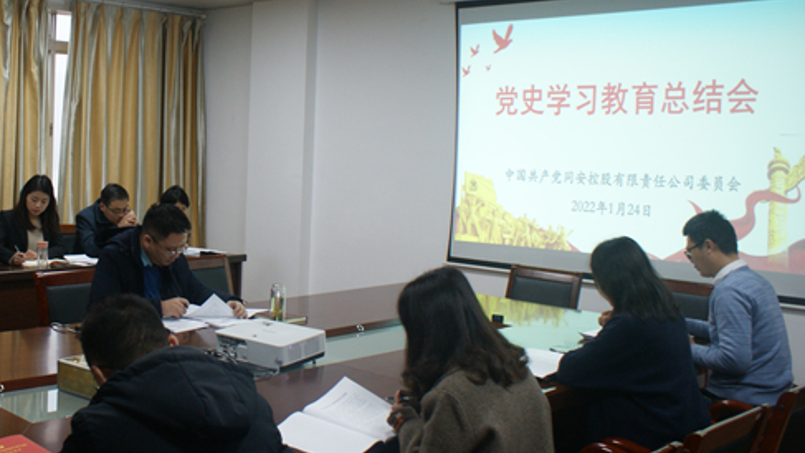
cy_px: 221
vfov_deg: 40.2
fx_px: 619
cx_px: 395
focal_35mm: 29
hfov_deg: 66.1
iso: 250
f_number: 3.5
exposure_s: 1/30
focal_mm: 18
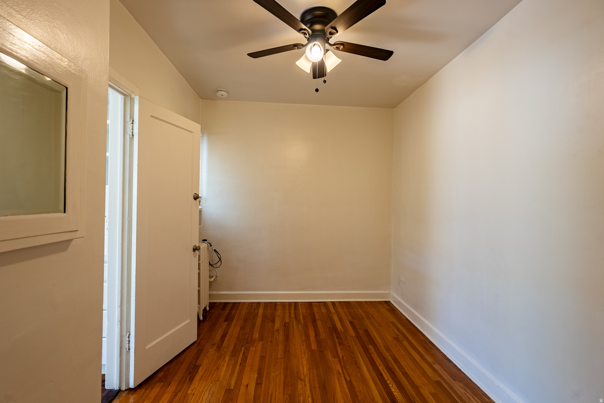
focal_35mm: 16
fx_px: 269
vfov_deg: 73.8
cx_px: 302
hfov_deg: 96.7
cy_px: 202
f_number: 5.6
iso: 250
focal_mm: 16
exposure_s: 1/320
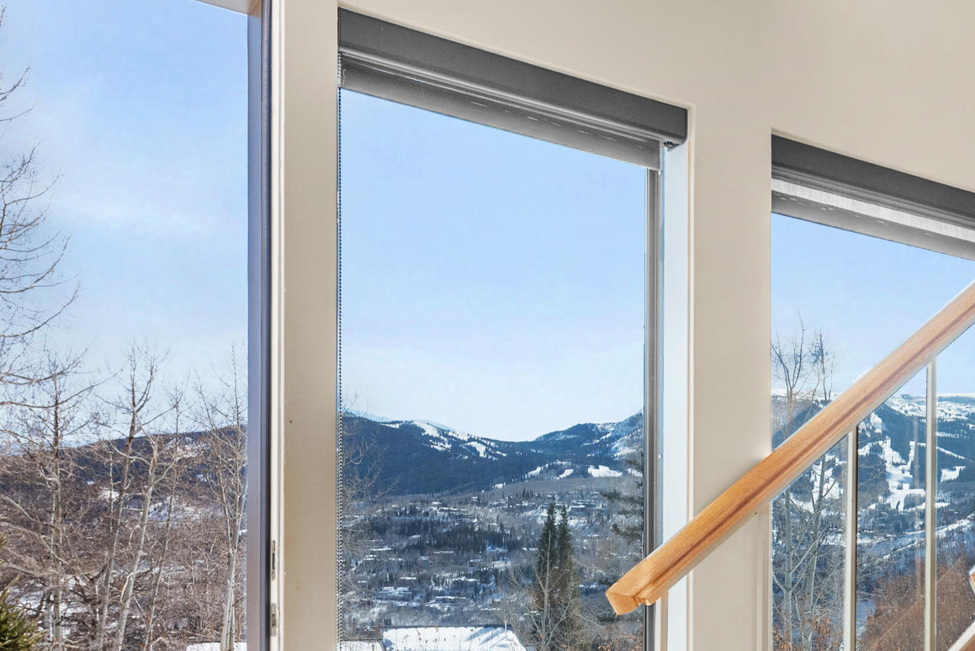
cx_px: 663
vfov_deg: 29.3
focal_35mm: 44
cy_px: 581
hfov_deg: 43.7
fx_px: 1192
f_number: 7.1
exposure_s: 1/200
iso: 320
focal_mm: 17
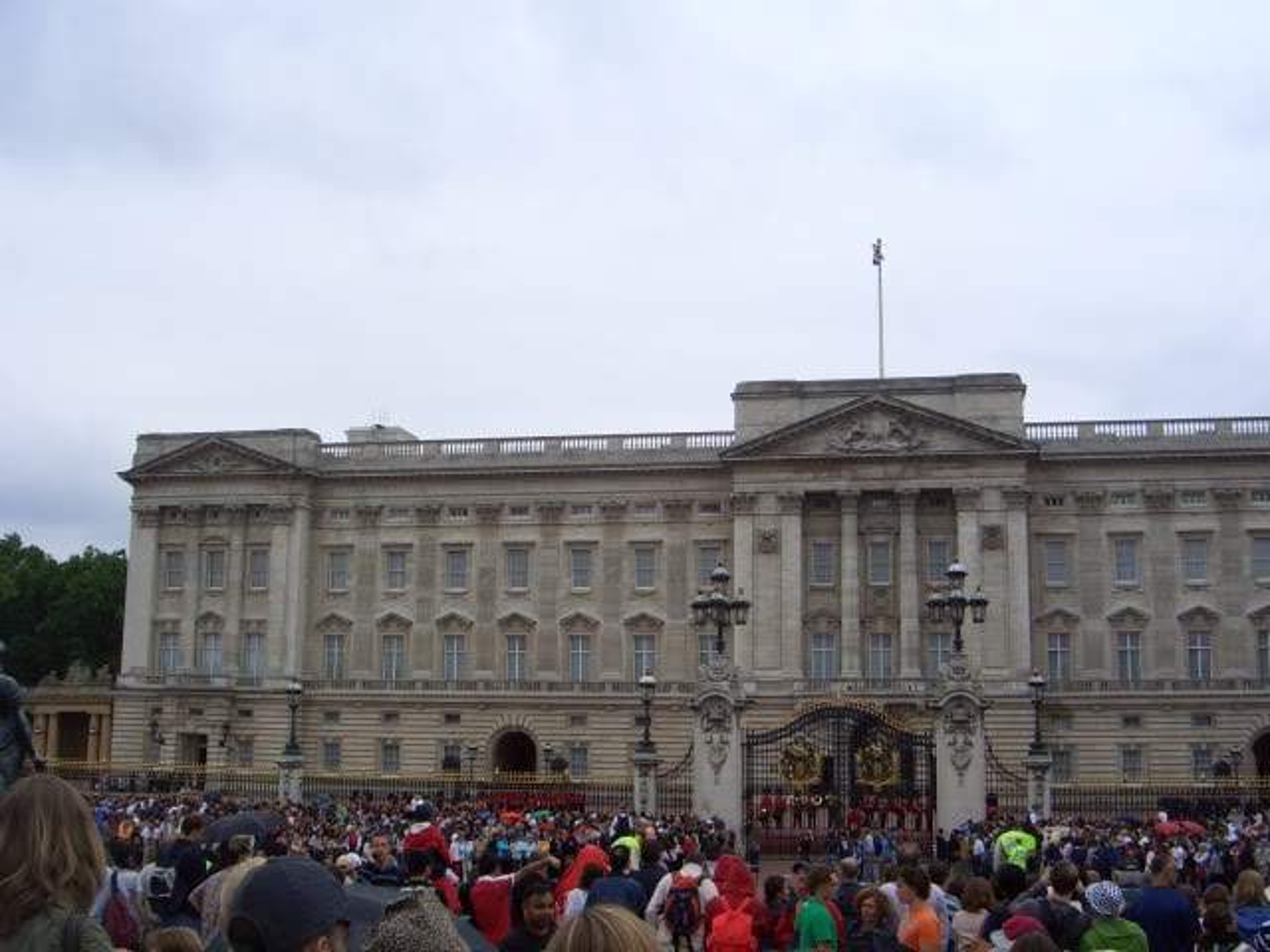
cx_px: 635
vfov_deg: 36.8
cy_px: 476
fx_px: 1431
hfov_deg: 47.9
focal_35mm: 39
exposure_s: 1/320
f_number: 4.8
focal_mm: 8
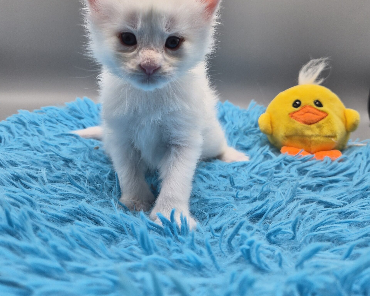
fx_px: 329
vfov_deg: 46.9
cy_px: 76
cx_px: 185
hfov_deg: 58.8
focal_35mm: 30
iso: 80
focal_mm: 5.4
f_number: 1.8
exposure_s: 1/854
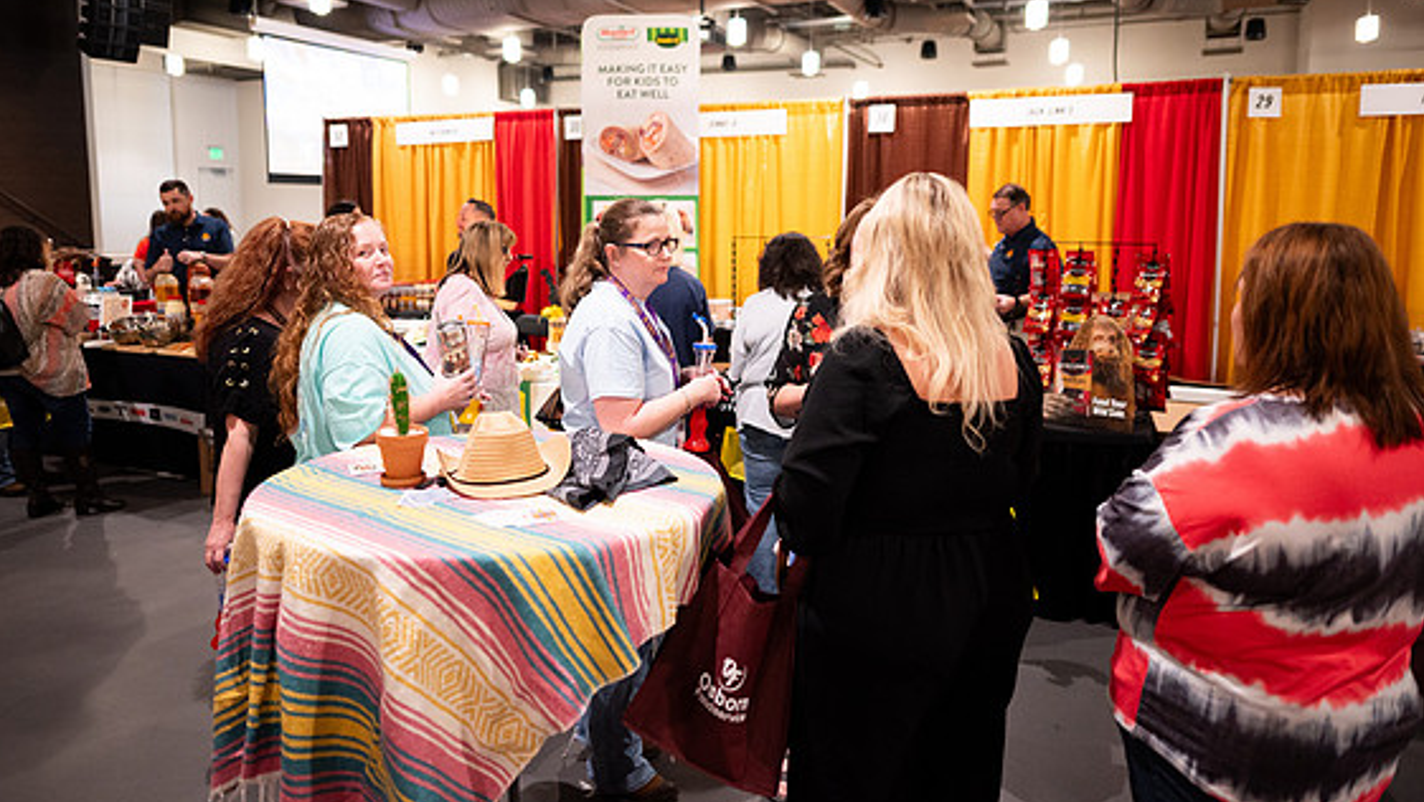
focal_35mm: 26
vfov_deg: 44.3
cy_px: 336
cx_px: 690
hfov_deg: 71.9
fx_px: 982
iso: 1250
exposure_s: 1/200
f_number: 1.8
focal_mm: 24
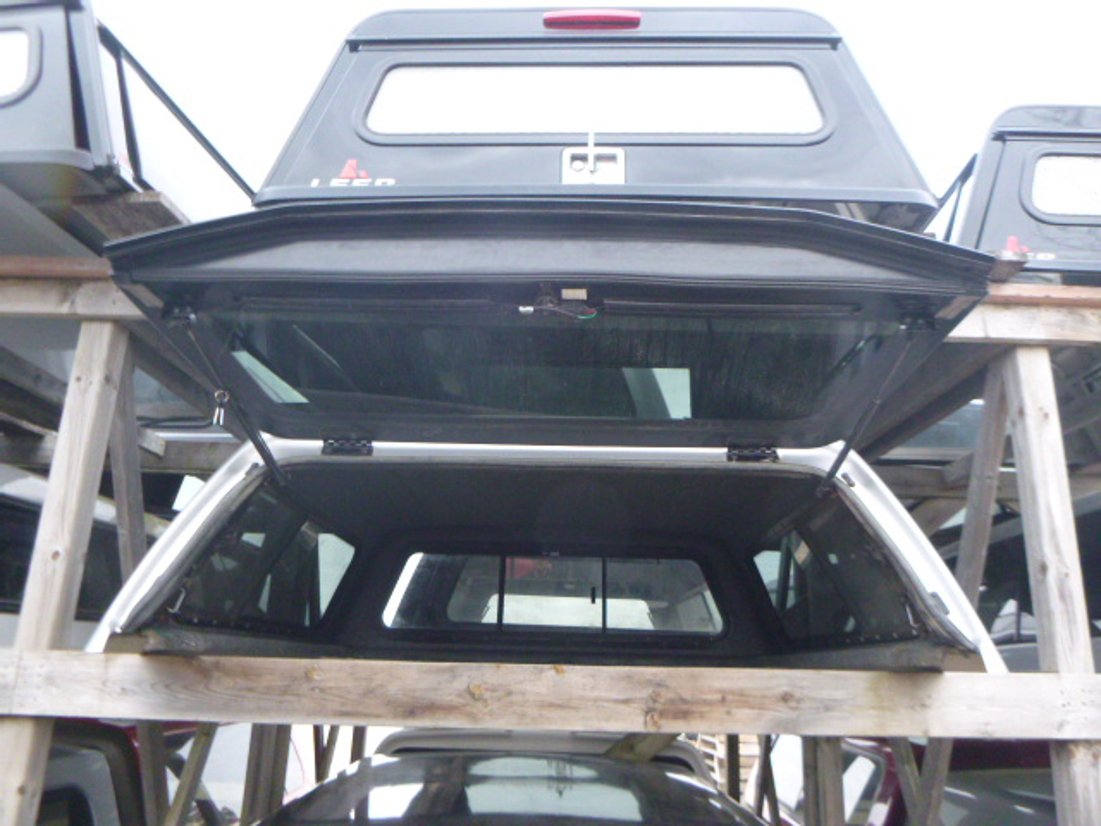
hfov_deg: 69.4
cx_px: 550
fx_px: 795
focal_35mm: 25
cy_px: 413
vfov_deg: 54.9
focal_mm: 4.5
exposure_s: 1/6
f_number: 3.9
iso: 400
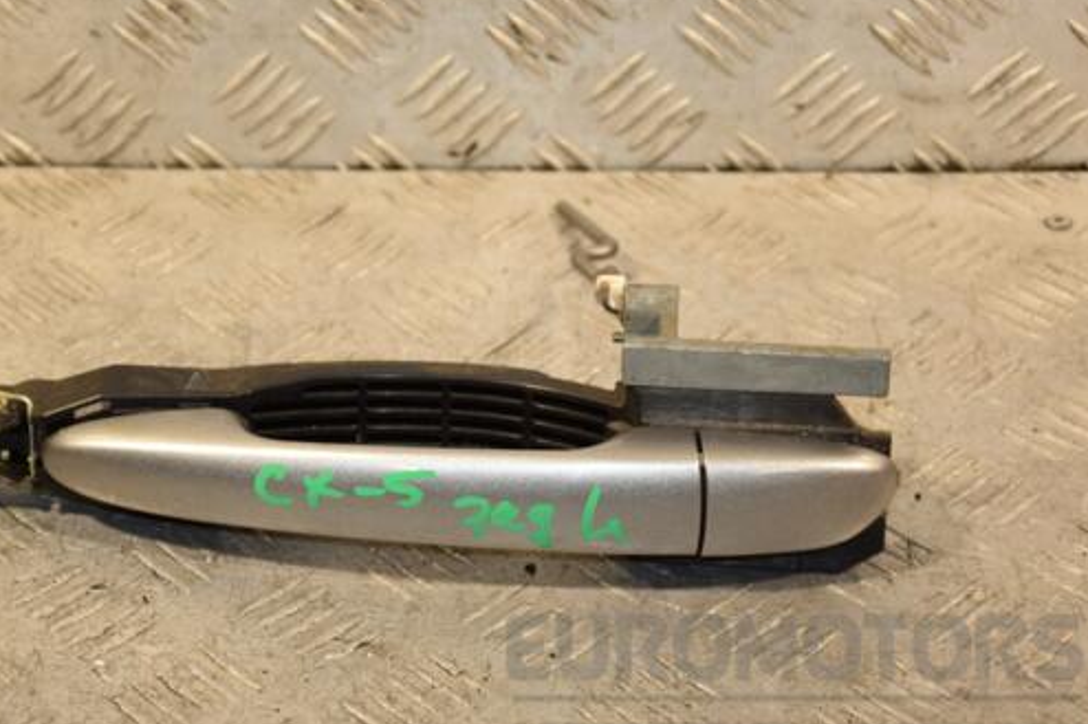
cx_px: 465
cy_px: 354
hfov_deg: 18.1
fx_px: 3414
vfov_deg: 12.1
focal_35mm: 113
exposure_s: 1/125
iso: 800
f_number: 5.3
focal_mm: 62
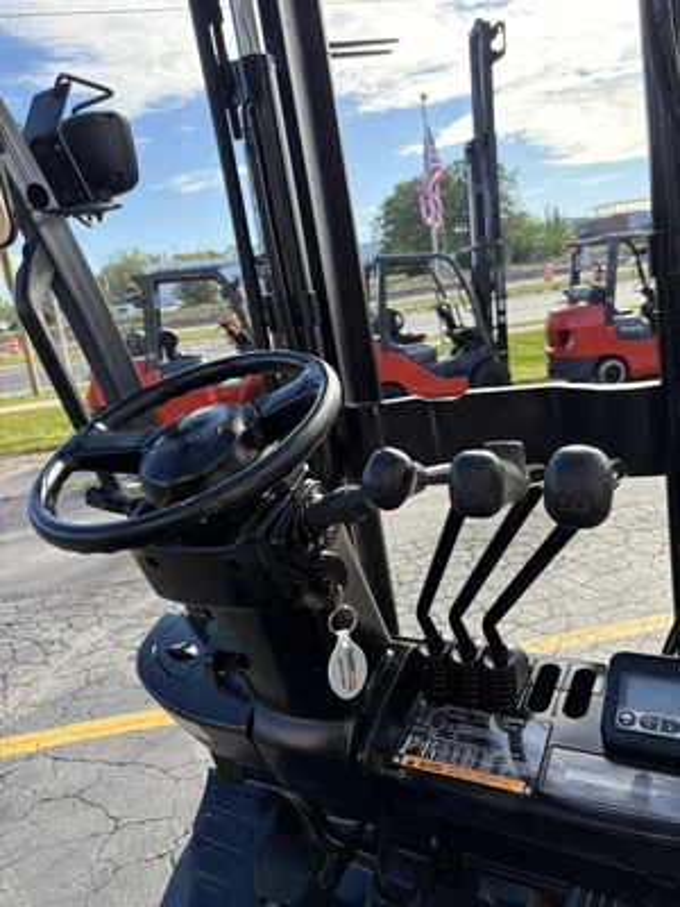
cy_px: 454
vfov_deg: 67.3
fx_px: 681
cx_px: 340
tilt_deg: -10.6
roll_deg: +7.3
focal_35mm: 26
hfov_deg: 53.1
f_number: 1.6
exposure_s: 1/895
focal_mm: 5.96
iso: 64
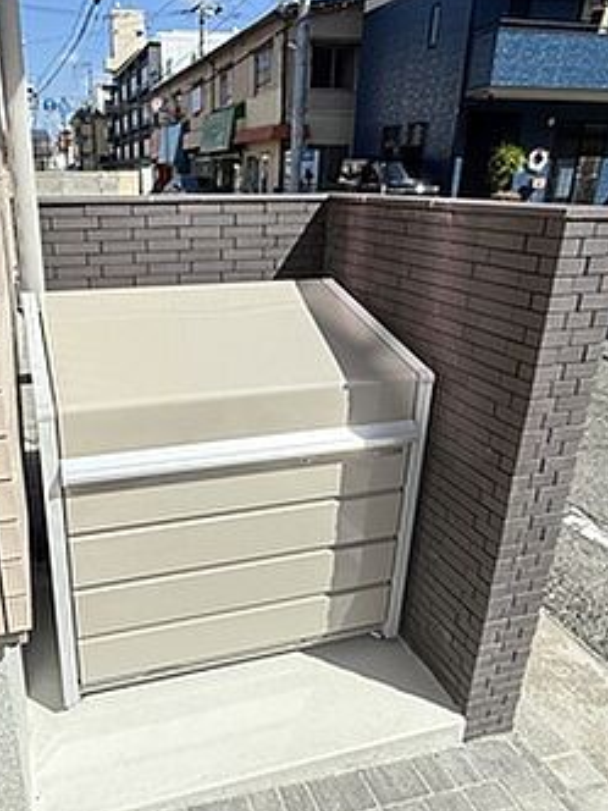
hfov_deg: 50.3
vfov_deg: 65.3
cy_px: 420
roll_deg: +0.4
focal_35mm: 27
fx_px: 632
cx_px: 198
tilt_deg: -20.0
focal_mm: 2.22
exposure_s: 1/1613
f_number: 2.2
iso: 80
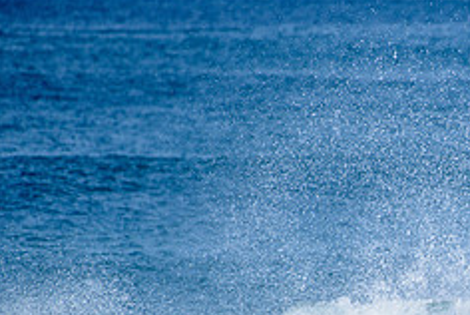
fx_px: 16039
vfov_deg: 1.1
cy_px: 360
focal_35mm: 1227
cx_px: 528
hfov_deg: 1.7
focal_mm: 500
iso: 160
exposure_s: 1/2000
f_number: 5.6
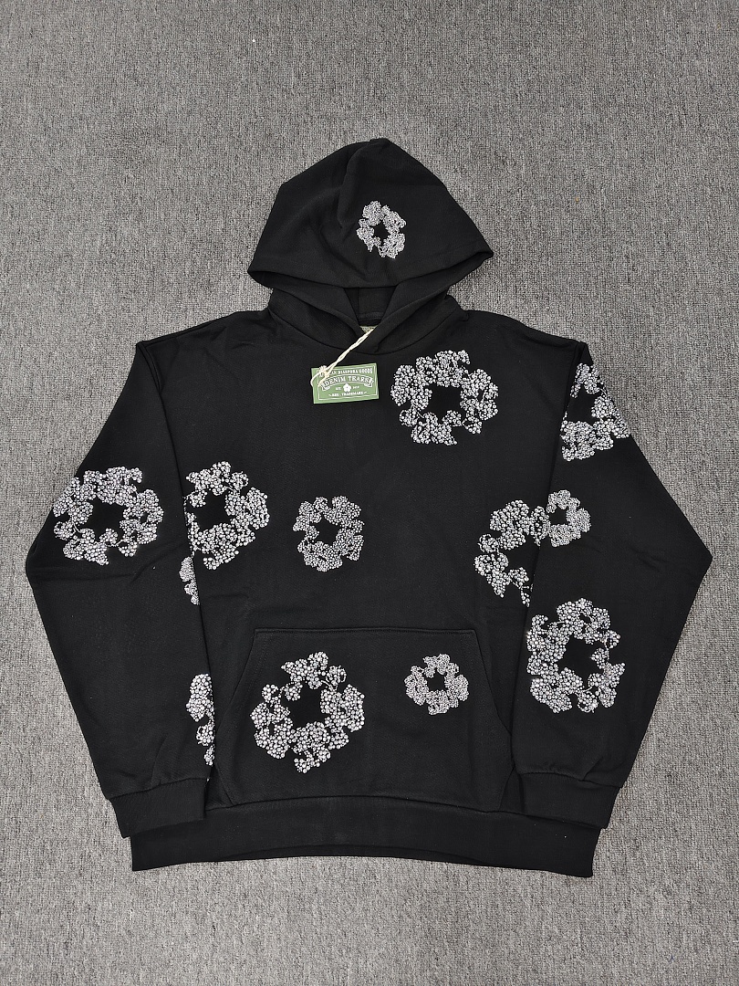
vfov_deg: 71.6
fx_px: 683
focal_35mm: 24
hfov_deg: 56.8
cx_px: 370
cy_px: 493
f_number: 1.88
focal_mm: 5.56
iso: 1087
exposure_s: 1/50
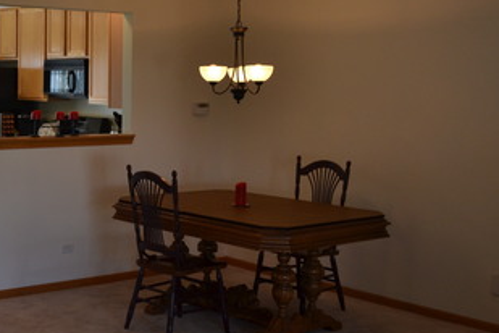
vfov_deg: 24.1
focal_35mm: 56
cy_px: 107
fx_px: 776
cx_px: 21
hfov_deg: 33.2
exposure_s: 1/80
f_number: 4.5
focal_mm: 18
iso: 400
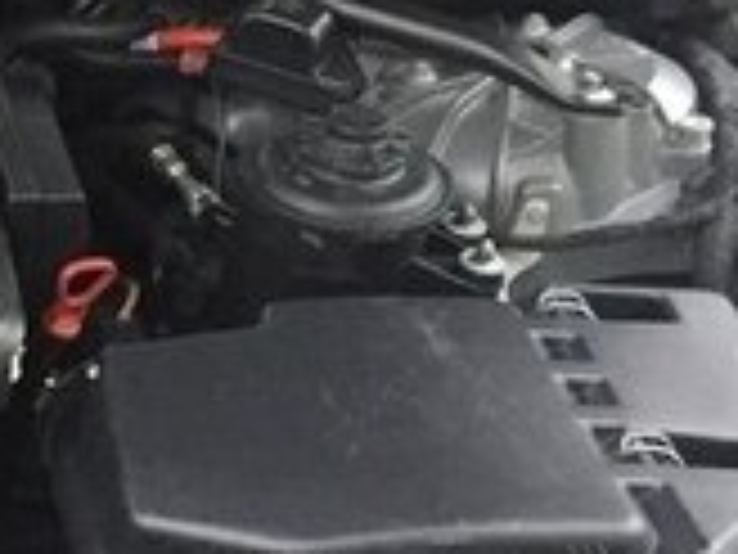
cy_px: 543
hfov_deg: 14.8
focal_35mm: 117
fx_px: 2494
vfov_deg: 12.5
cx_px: -576
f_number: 2.2
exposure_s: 1/33
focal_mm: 4.15
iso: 250
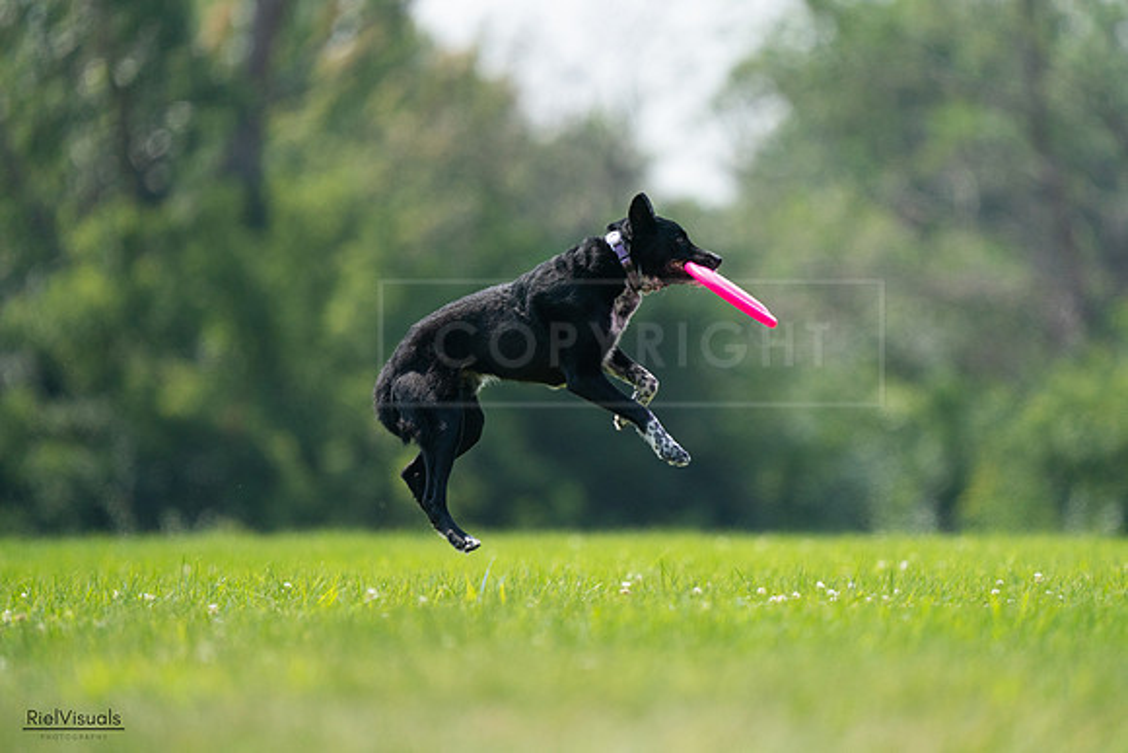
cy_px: 376
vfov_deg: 2.3
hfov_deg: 3.4
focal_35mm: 600
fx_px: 18804
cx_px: 564
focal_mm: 600
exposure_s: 1/4000
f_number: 6.3
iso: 2000
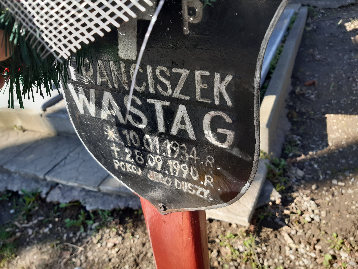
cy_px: 134
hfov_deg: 67.3
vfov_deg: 53.1
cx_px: 179
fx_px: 269
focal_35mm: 26
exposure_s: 1/227
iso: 40
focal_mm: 3.92
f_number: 1.7
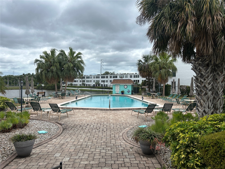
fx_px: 169
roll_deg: -0.8
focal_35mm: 26
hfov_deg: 67.3
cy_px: 84
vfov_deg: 53.1
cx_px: 112
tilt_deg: -1.4
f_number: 1.5
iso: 50
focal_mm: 5.7
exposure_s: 1/5882
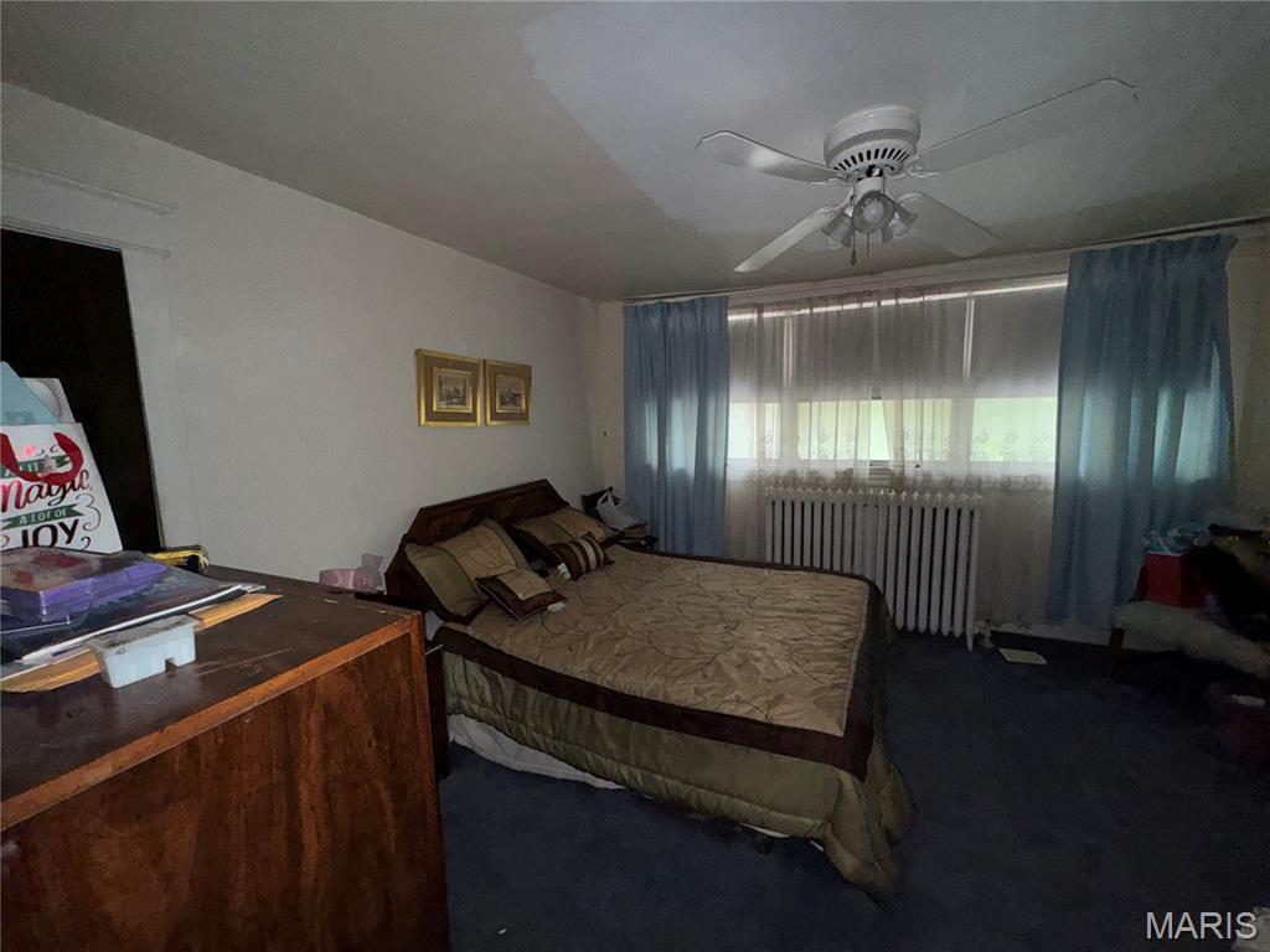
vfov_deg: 85.7
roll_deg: +1.1
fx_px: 514
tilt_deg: -5.9
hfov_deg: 102.1
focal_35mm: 14
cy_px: 476
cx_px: 635
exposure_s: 1/60
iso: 125
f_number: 2.2
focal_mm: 2.22
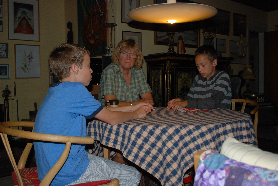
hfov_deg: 53.1
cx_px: 139
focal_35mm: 36
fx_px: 278
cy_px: 93
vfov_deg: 37.0
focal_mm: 24
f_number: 4.2
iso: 200
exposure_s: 1/60
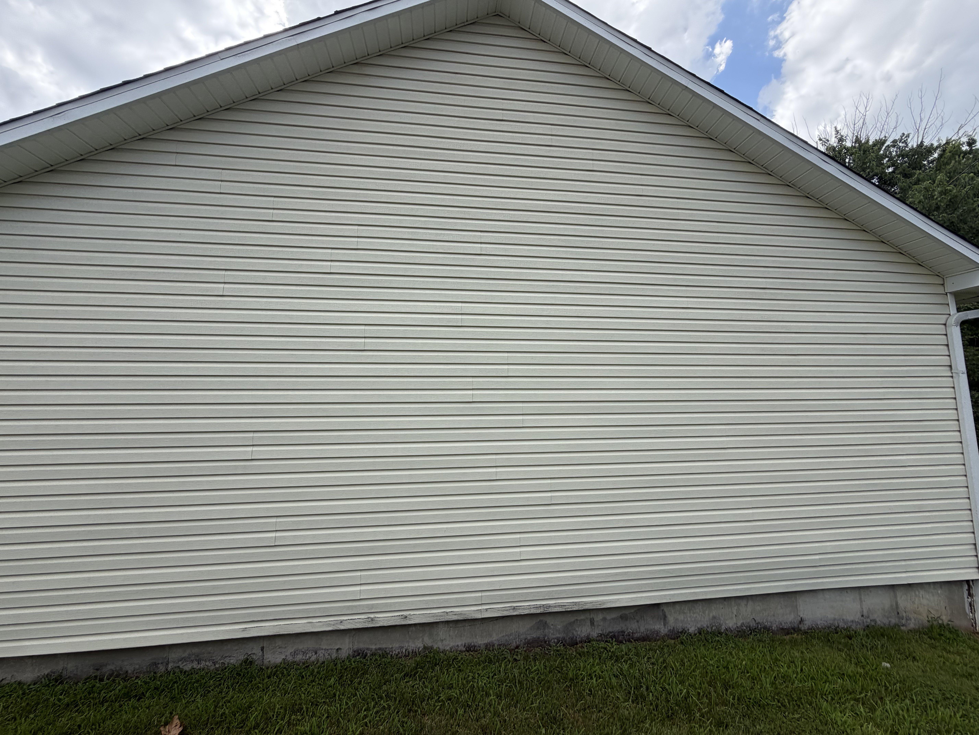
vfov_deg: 85.7
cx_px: 490
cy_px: 368
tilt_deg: +5.9
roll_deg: +0.0
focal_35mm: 14
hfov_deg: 102.1
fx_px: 396
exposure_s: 1/770
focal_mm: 2.22
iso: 40
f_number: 2.2
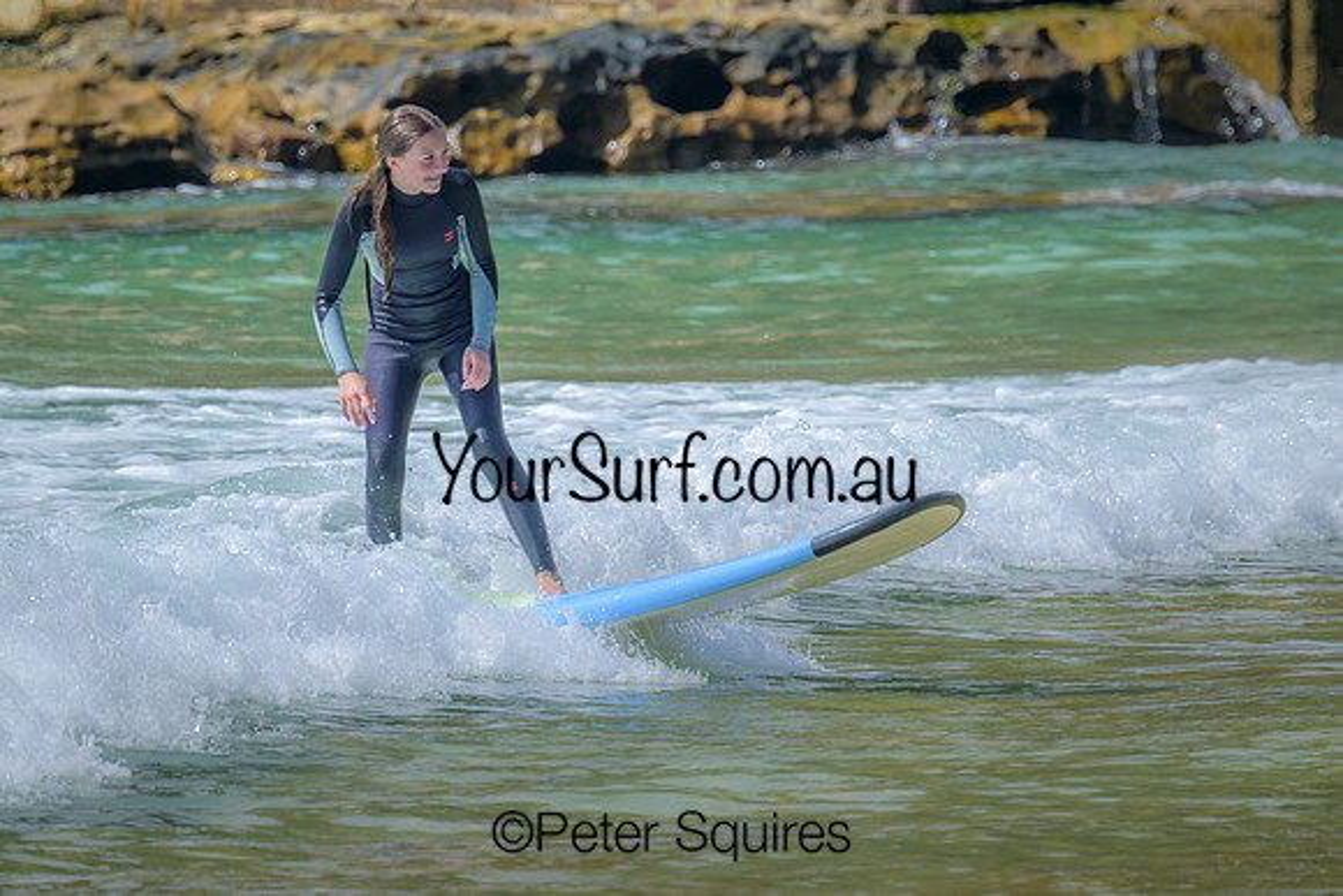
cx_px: 672
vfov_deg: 1.7
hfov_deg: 2.6
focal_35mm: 800
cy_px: 448
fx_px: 29850
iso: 800
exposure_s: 1/2000
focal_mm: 800
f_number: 11
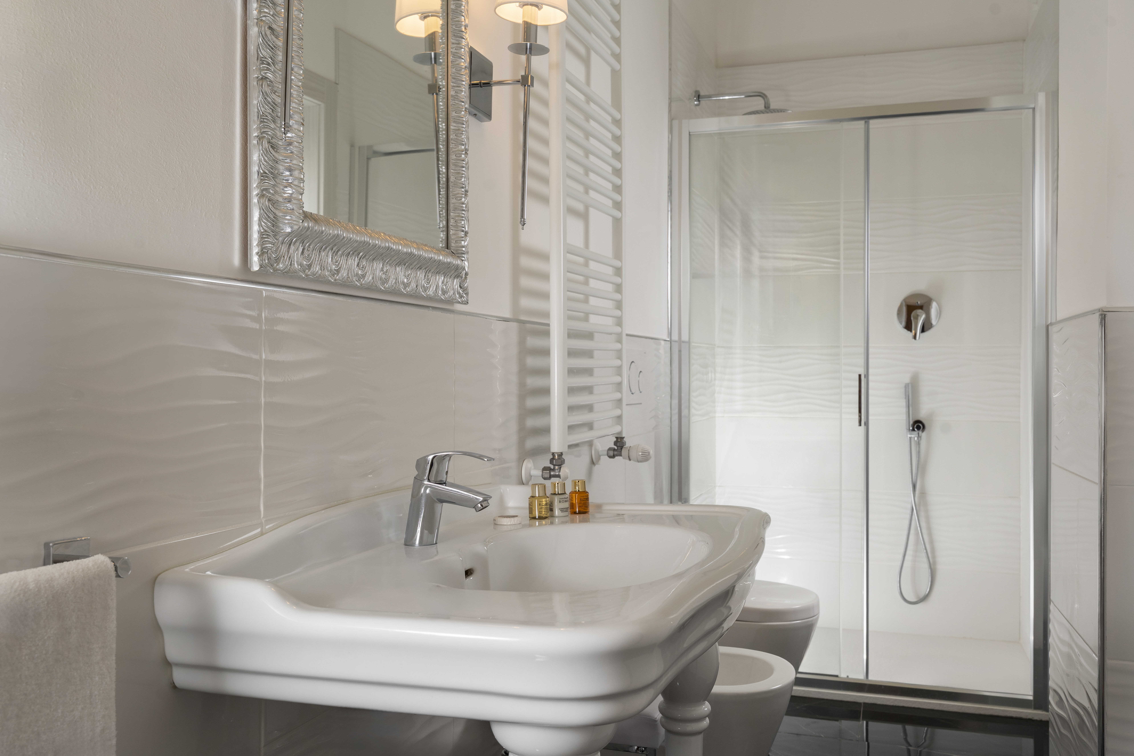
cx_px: 567
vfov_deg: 40.2
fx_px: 1033
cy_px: 378
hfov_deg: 57.5
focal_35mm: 33
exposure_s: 1/160
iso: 640
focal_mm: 32.8
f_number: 8
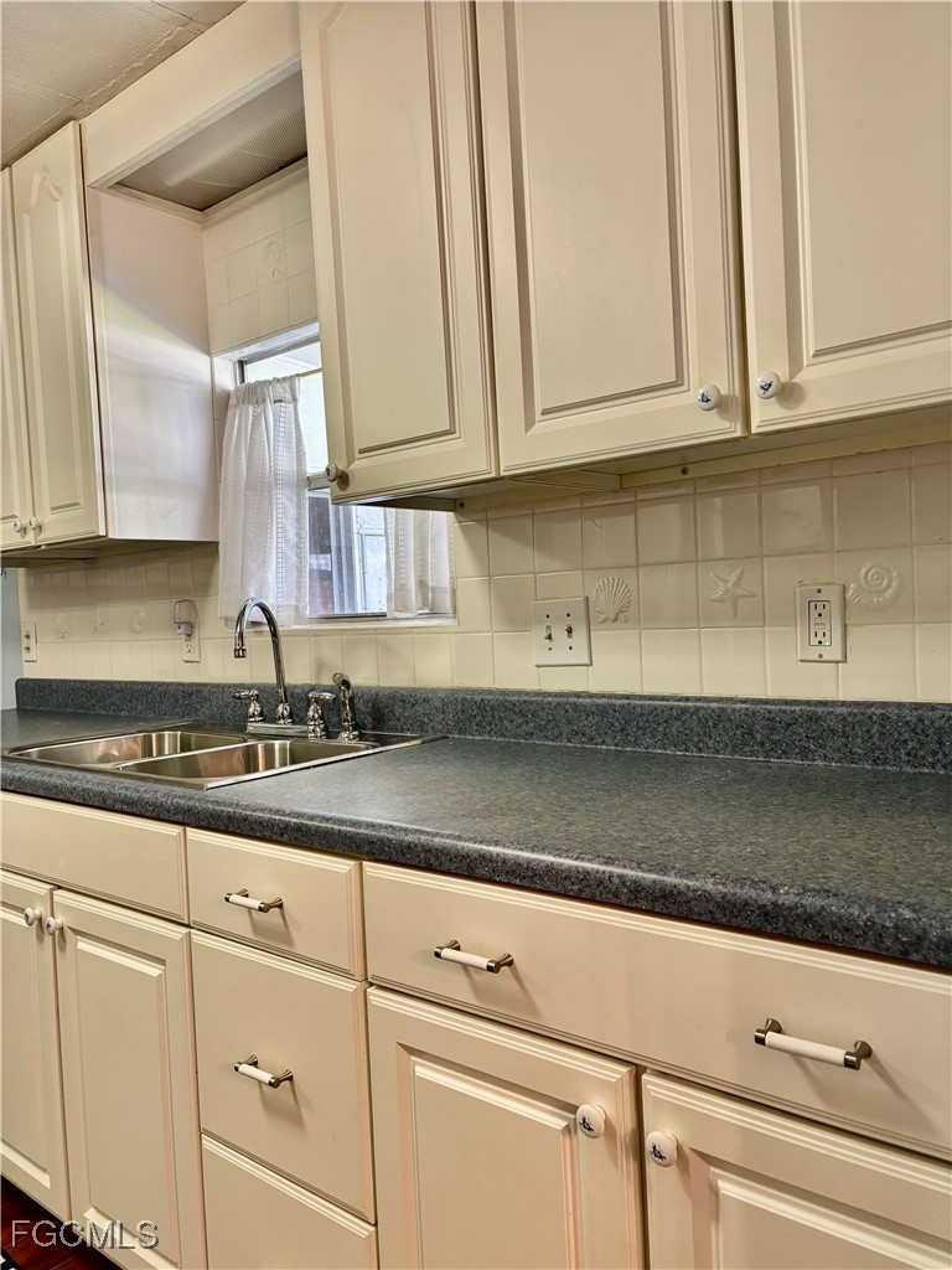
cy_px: 635
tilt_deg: -1.9
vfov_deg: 67.3
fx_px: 953
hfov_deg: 53.1
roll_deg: +3.0
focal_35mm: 26
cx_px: 476
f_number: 1.6
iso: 125
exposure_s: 1/60
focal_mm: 5.96
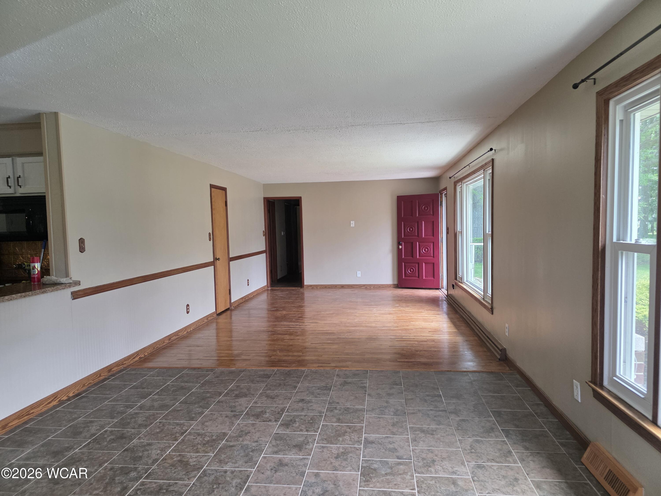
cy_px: 248
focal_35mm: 23
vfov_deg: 58.9
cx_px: 330
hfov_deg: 73.9
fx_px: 439
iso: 160
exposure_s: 1/180
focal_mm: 6.3
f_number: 1.7
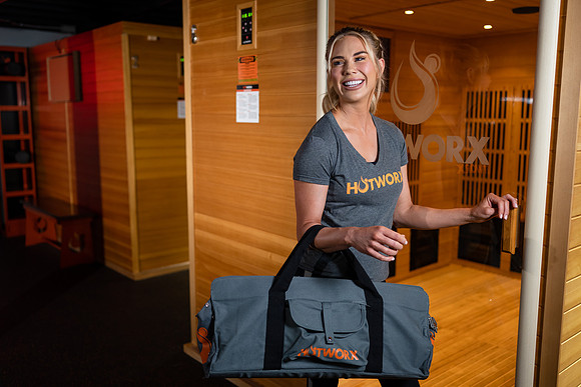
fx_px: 565
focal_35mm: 35
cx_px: 290
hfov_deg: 54.4
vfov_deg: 37.9
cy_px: 194
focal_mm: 35
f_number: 2.2
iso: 400
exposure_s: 1/80
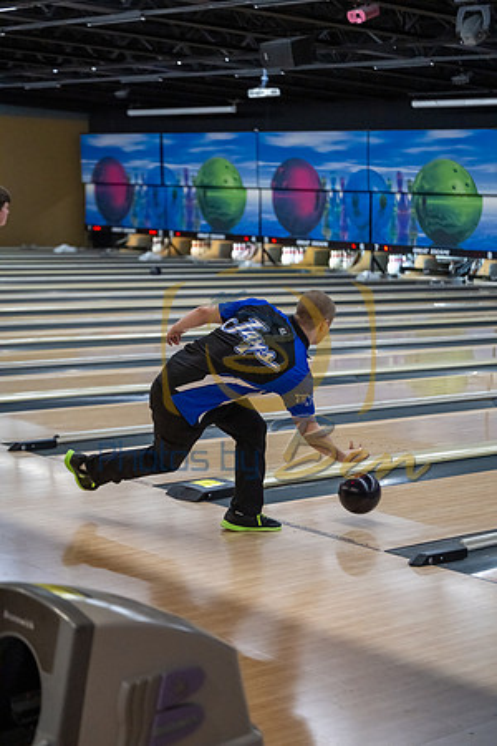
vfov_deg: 28.8
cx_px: 248
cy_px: 373
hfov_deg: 19.5
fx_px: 1449
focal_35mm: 70
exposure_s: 1/800
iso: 4000
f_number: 2.8
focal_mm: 70
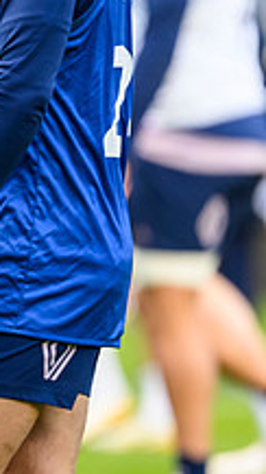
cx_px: -234
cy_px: 53
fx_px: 16759
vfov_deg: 1.6
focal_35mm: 1336
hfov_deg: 0.9
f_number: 3.2
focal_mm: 400
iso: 1000
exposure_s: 1/1250
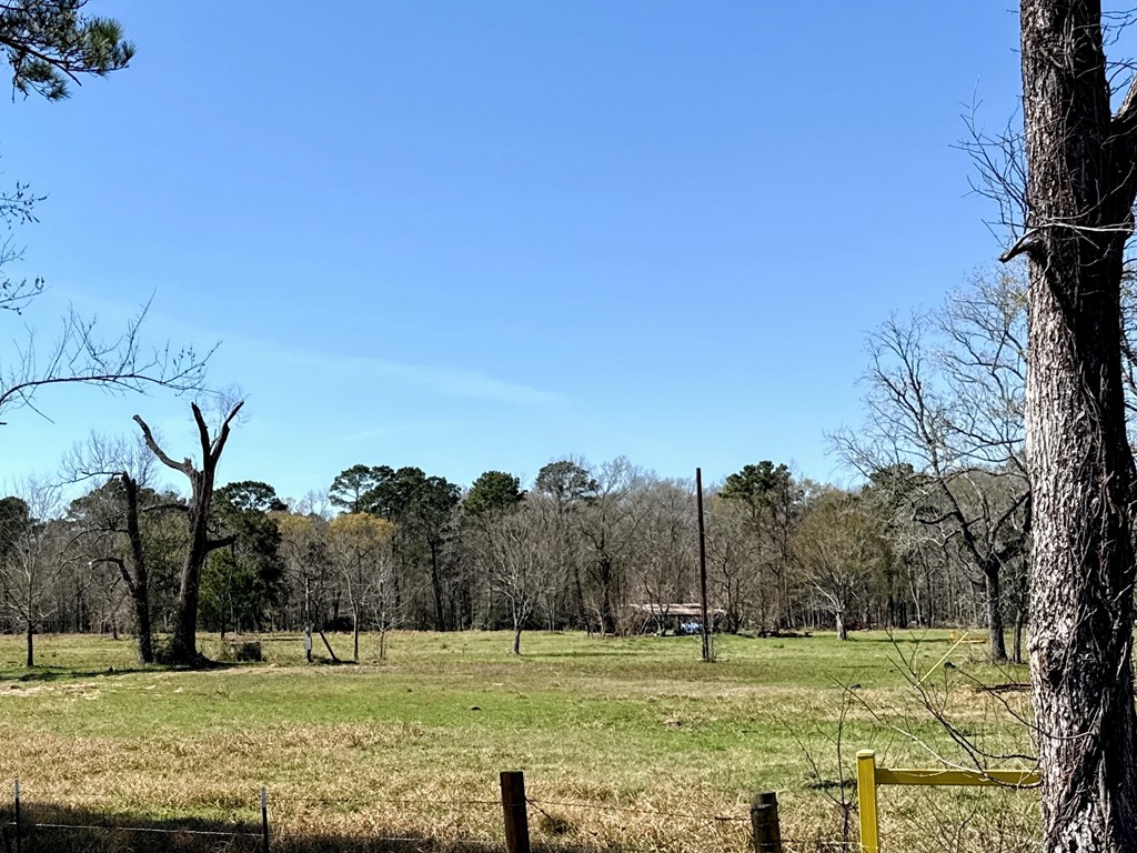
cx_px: 142
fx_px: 1577
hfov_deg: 37.4
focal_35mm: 48
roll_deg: -0.2
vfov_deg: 30.2
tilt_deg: +4.9
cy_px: 500
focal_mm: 6.76
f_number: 1.78
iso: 80
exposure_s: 1/4975
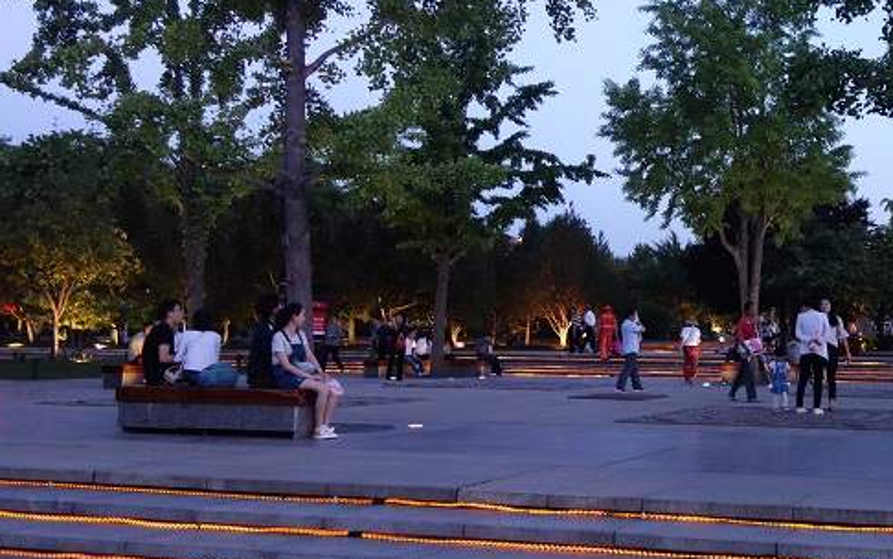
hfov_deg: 40.6
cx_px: 731
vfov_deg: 27.2
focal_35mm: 47
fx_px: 1144
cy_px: 176
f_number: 1.8
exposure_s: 1/200
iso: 800
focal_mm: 10.4
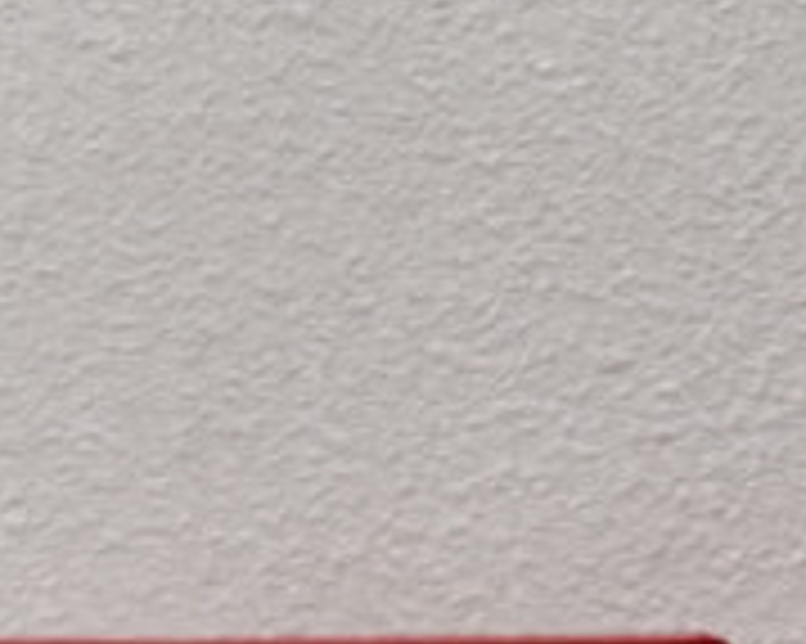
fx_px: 3195
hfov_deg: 14.2
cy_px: 1450
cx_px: 783
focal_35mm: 134
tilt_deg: -4.6
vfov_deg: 10.3
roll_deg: +0.2
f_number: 1.78
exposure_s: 1/120
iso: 125
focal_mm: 6.76
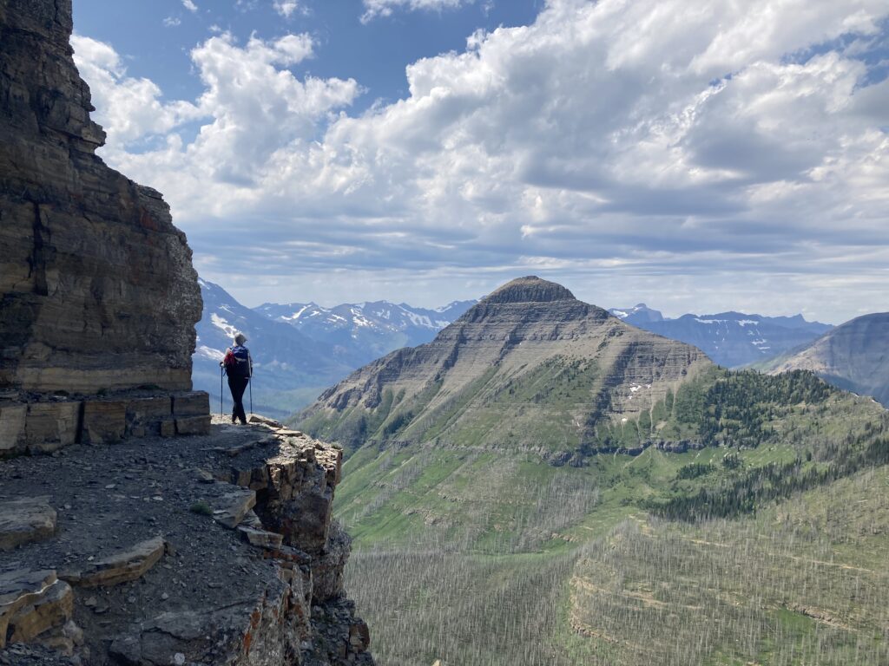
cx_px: 444
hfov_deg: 63.4
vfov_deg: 49.7
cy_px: 333
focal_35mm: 28
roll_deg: -2.5
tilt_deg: +2.5
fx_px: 719
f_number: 1.8
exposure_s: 1/3472
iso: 20
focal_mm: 3.99
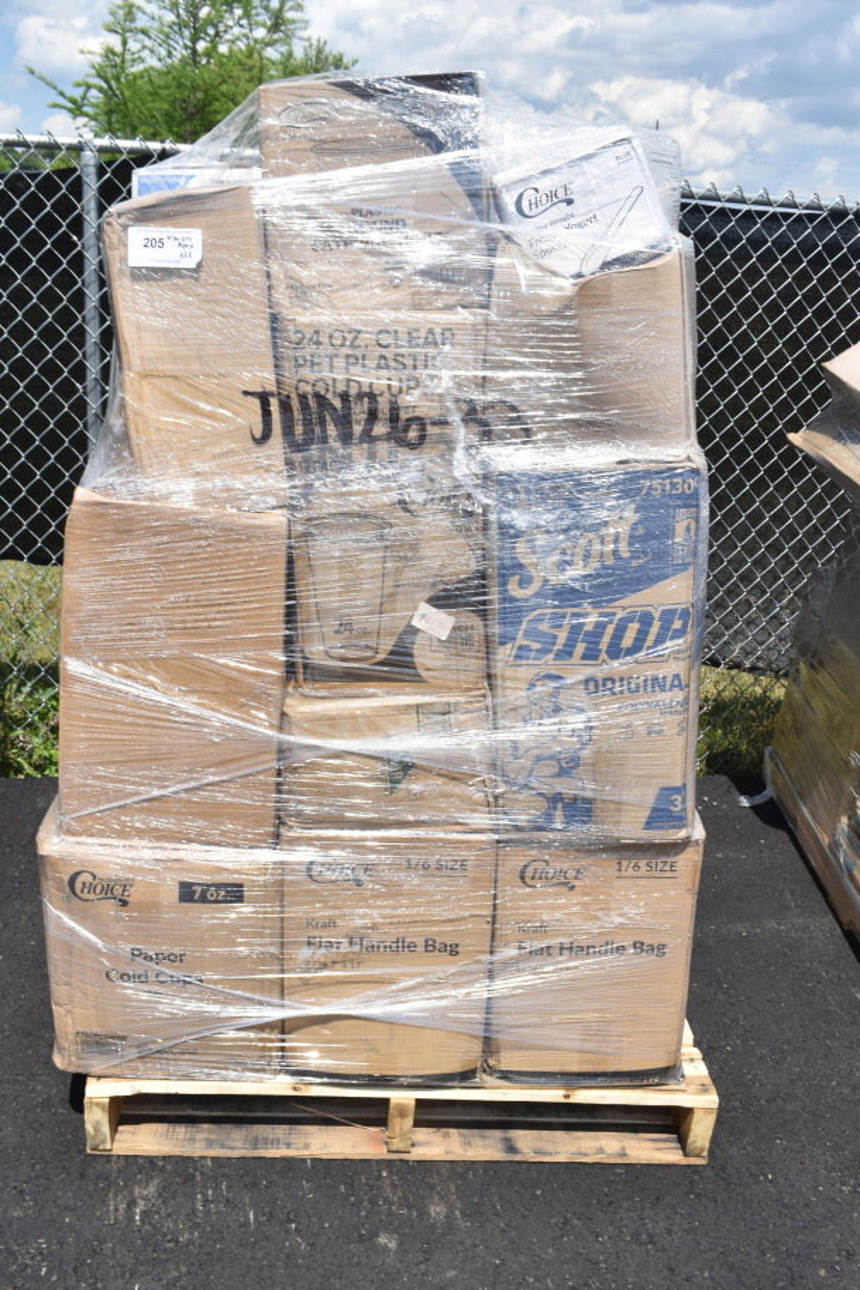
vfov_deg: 55.1
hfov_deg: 38.4
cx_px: 430
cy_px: 645
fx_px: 1236
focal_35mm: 34
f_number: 9
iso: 200
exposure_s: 1/500
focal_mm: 23
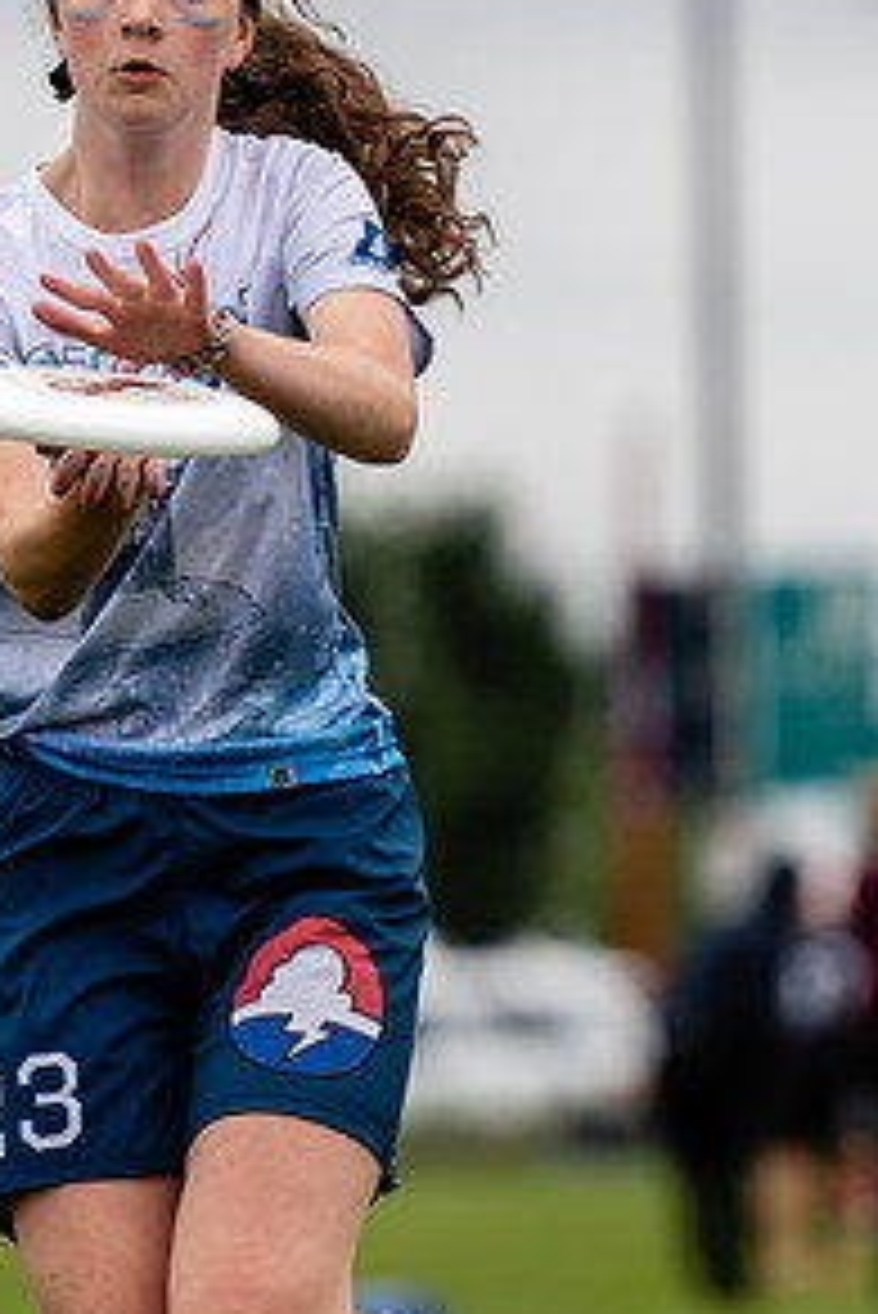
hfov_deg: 2.0
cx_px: 369
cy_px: 590
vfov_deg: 3.0
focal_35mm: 693
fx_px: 25320
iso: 180
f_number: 2.8
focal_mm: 200
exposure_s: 1/1000
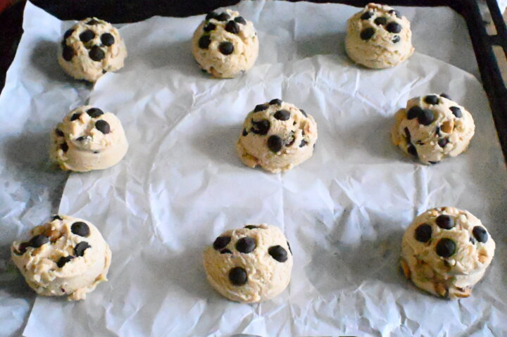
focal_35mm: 42
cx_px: 254
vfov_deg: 31.8
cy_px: 168
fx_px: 591
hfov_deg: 46.4
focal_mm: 28
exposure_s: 1/3200
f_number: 8
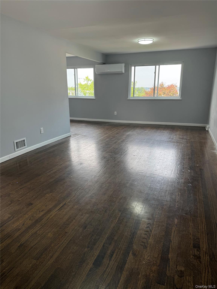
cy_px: 144
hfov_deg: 56.8
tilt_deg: -16.7
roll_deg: -0.1
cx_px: 108
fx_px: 201
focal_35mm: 24
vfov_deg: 71.6
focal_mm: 6.76
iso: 64
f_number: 1.78
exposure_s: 1/125
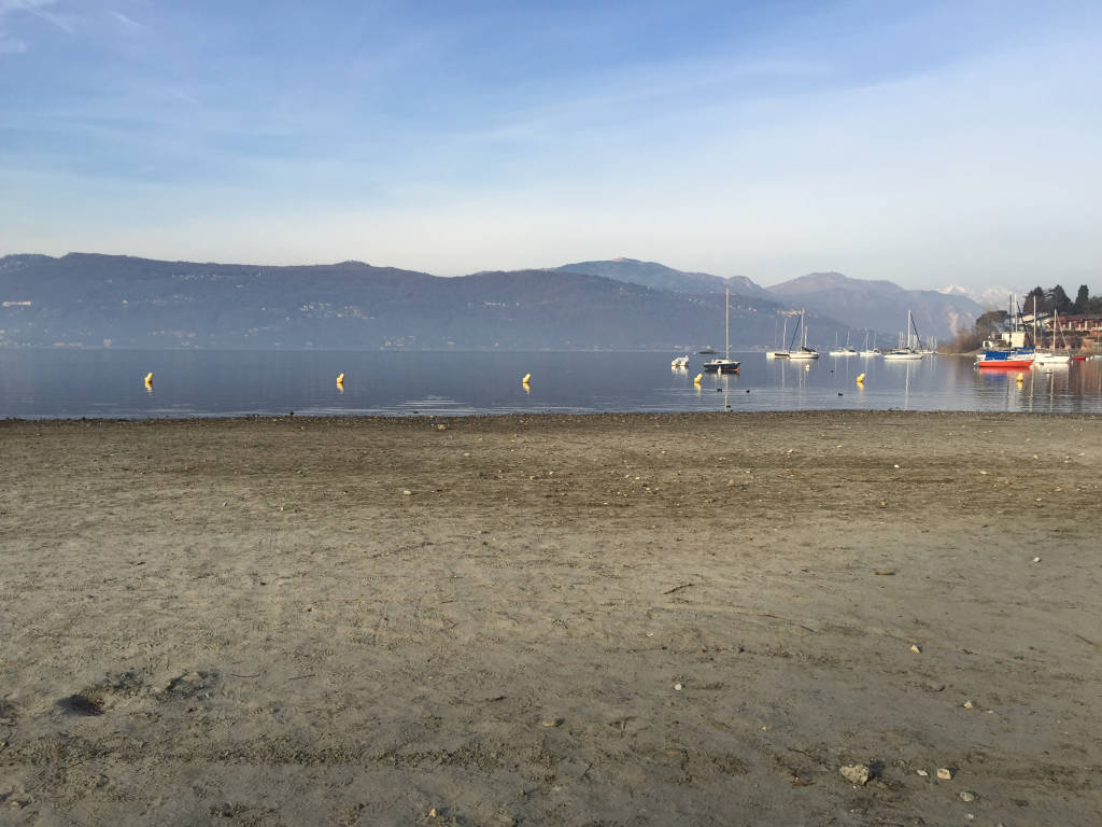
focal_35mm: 29
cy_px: 414
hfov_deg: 61.7
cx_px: 551
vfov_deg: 48.2
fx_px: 923
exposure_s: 1/1582
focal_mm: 4.15
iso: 32
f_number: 2.2
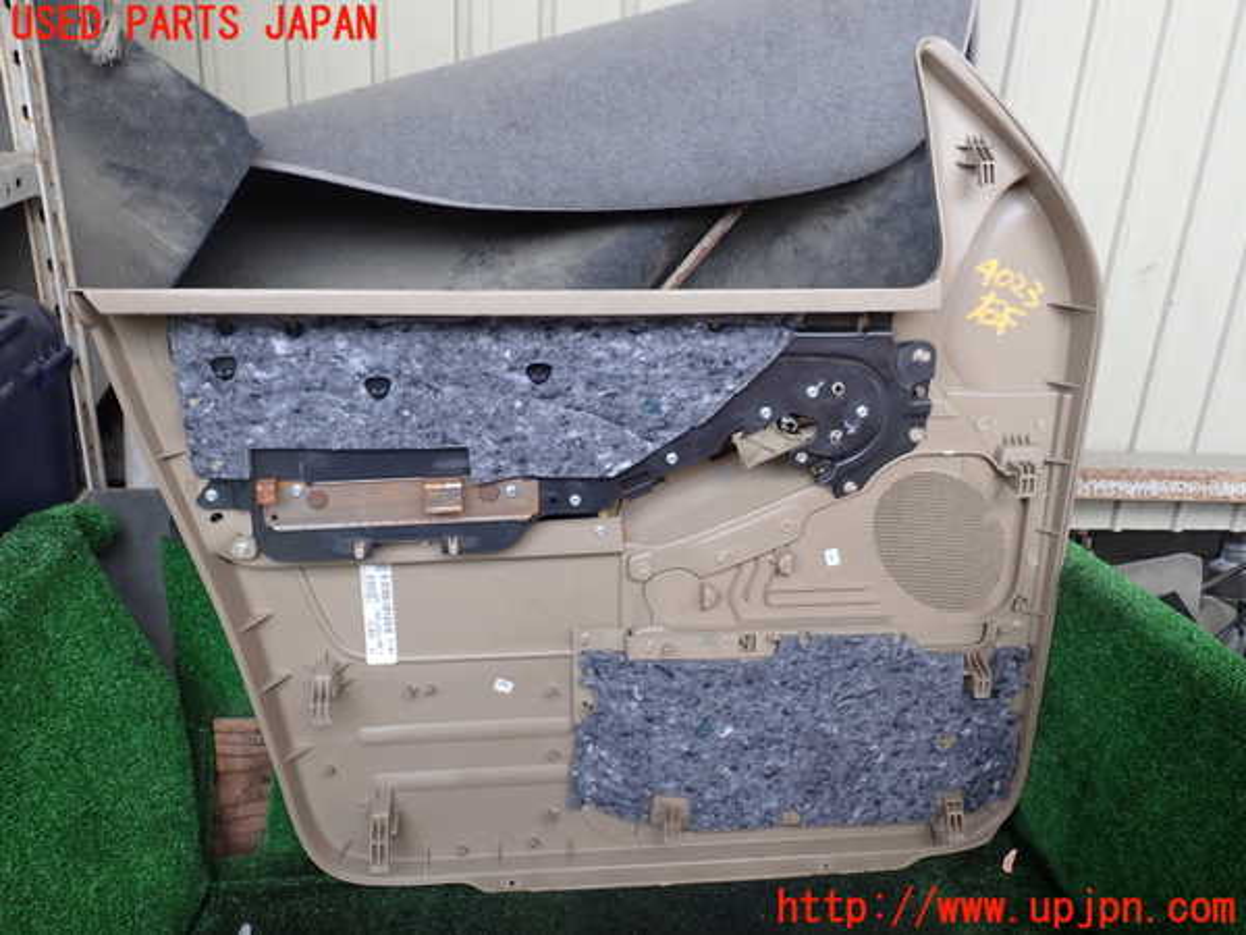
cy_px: 468
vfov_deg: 46.8
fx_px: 1080
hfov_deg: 60.0
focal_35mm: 30
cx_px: 623
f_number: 3.2
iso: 100
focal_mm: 5.4
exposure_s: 1/100
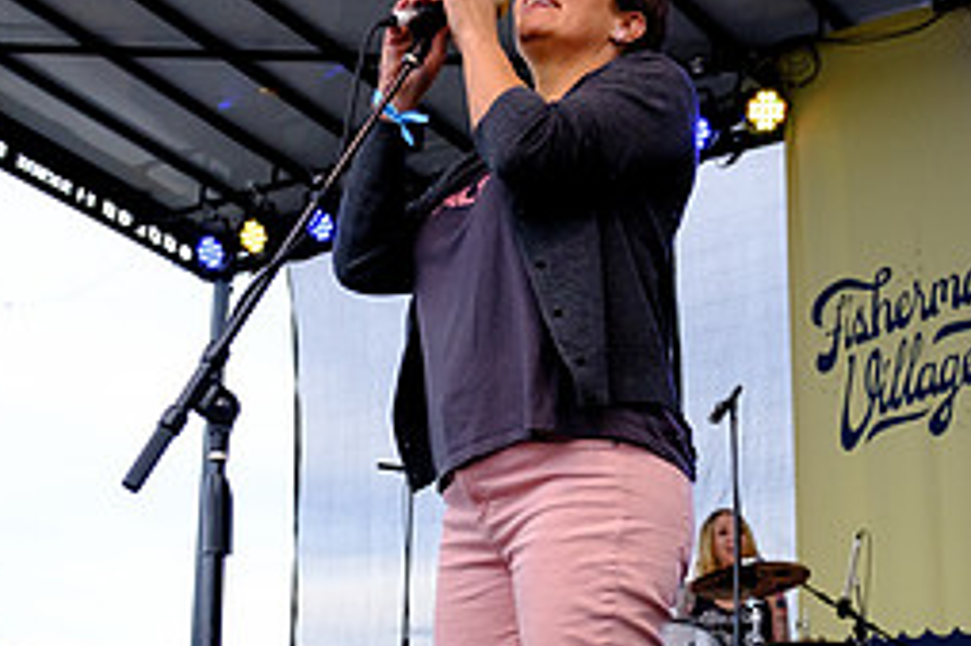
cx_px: 503
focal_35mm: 67
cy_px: 449
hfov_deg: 30.1
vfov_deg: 20.2
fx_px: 1806
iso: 640
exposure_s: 1/1000
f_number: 2.8
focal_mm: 17.6
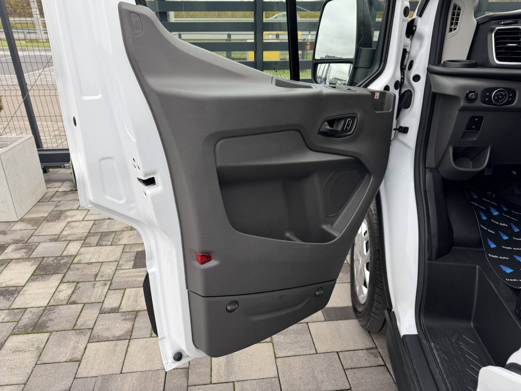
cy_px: 196
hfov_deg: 71.6
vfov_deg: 56.8
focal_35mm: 24
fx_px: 361
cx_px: 260
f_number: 1.78
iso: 80
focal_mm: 6.76
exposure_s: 1/467
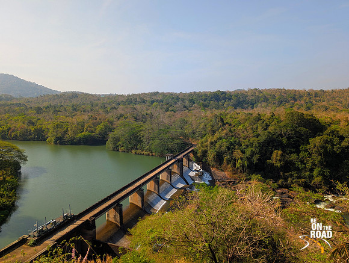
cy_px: 132
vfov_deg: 57.0
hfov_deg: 71.5
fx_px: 242
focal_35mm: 24
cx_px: 174
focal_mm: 6.9
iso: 20
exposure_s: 1/703
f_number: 1.68
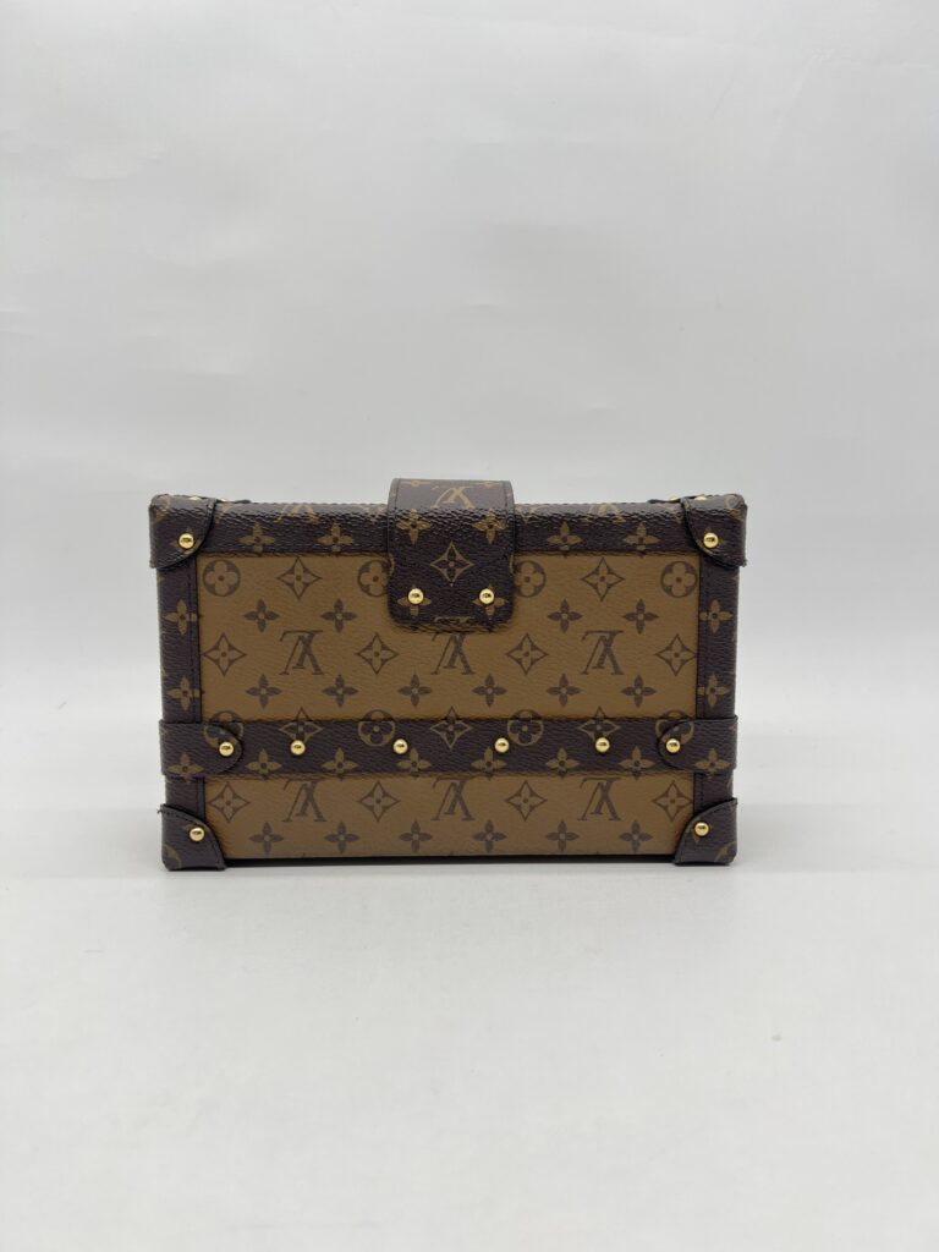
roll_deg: -0.7
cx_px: 470
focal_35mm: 26
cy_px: 626
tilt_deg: -6.8
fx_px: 940
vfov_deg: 67.3
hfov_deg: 53.1
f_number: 1.5
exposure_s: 1/115
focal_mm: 5.7
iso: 32
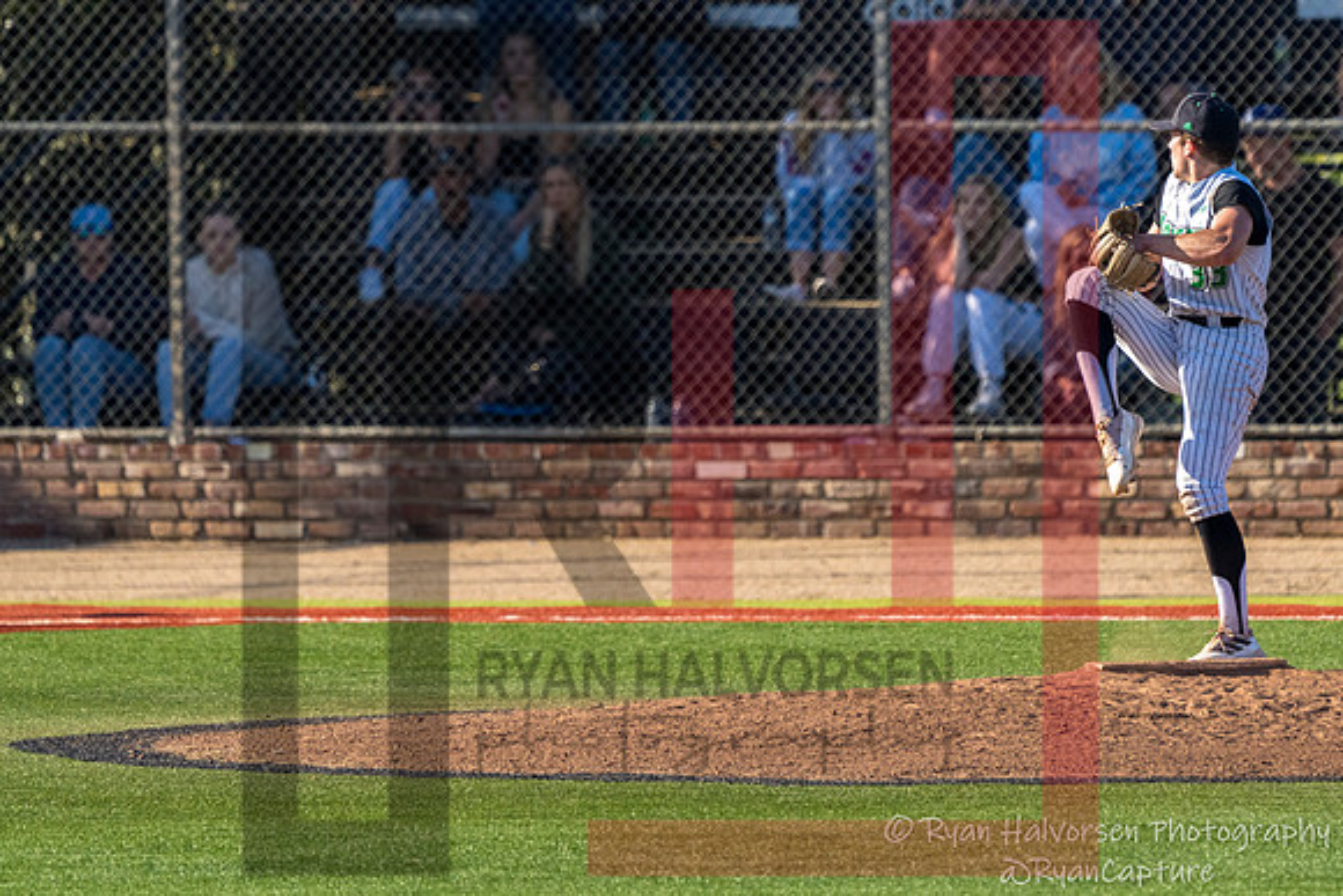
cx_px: 779
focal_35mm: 827
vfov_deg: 1.7
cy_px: 293
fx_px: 30840
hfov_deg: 2.5
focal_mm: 600
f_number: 6.3
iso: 2000
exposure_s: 1/4000
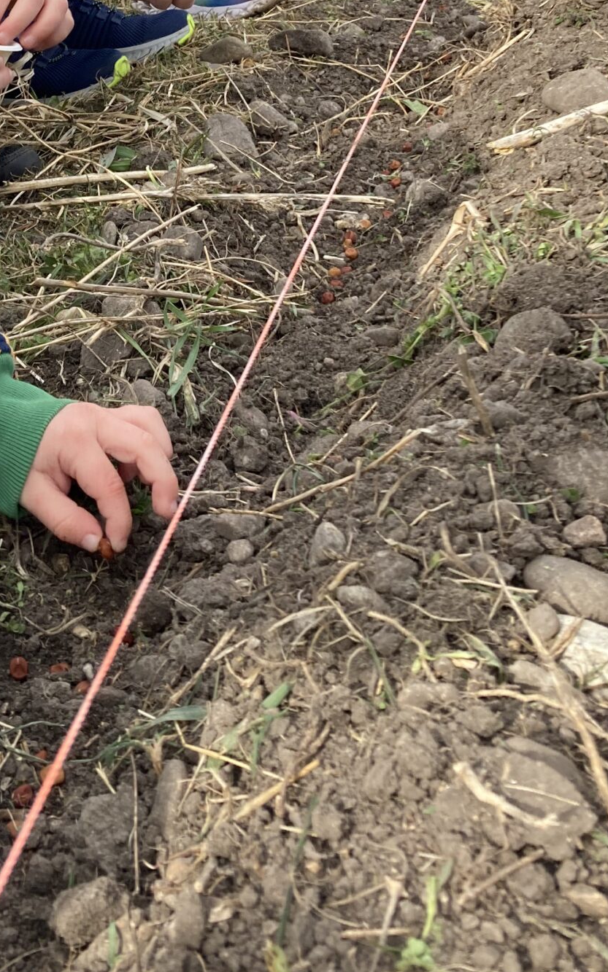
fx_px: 1511
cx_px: 124
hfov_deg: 22.4
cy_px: 103
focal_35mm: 57
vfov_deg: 33.8
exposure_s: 1/408
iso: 20
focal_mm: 3.99
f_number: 1.8
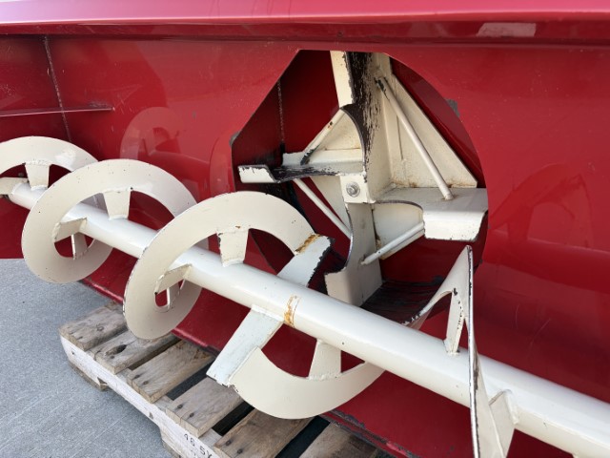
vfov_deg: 53.1
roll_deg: -1.2
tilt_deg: -22.0
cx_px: 305
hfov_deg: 67.3
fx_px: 458
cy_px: 229
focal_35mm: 26
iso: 50
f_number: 1.6
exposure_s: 1/322
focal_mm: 5.96
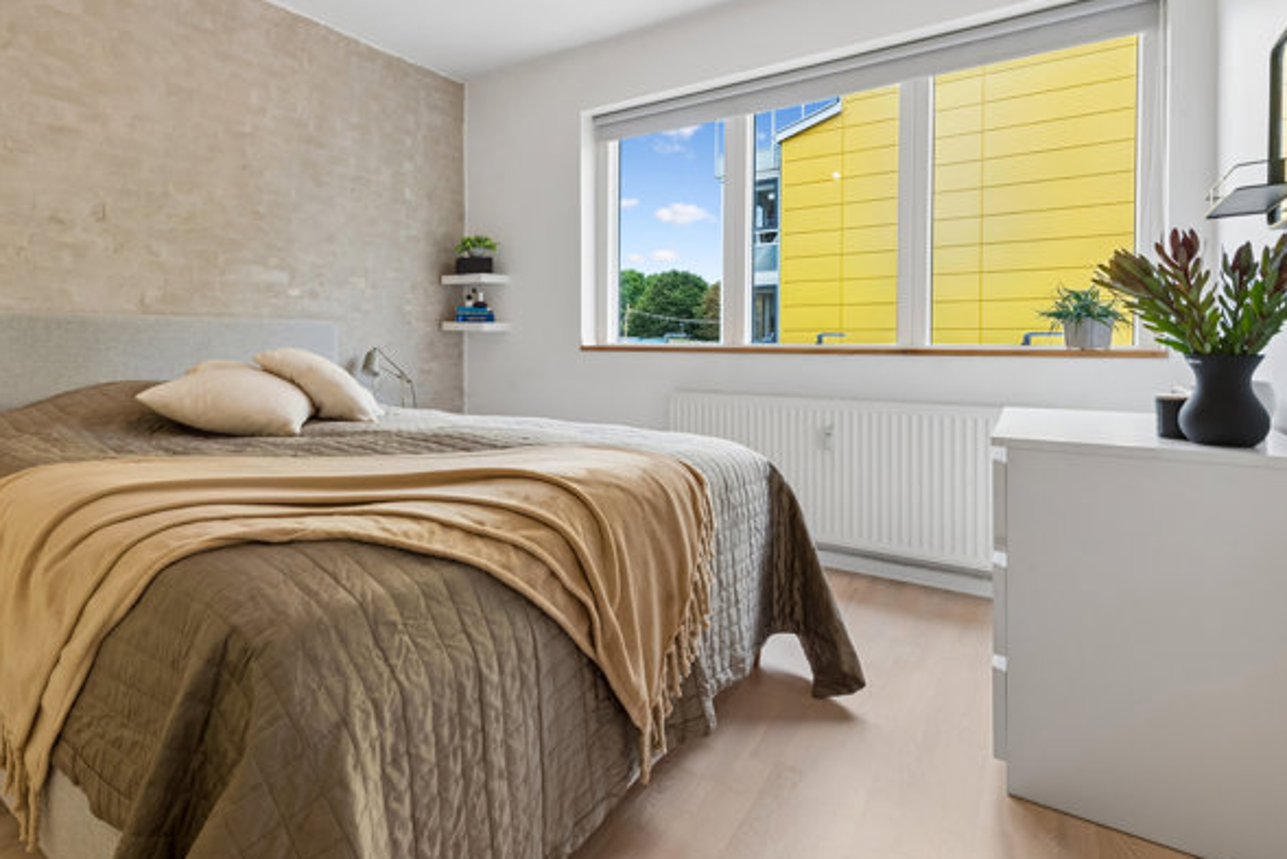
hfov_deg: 84.1
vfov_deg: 64.1
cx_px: 435
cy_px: 351
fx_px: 679
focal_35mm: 19
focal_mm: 14
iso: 250
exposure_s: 1/6
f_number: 10
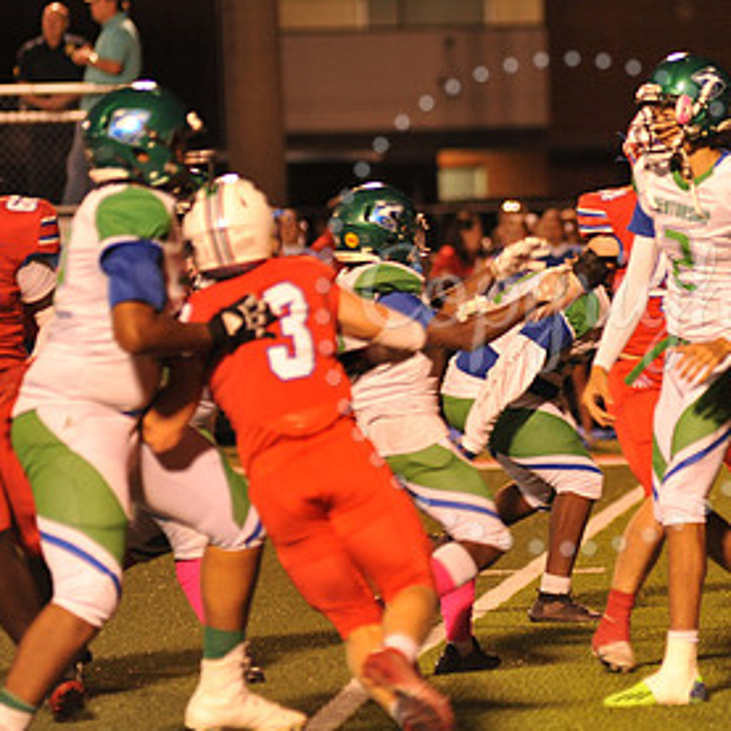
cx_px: 567
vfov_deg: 4.9
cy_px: 301
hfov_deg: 4.9
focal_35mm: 356
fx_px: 8505
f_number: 3.2
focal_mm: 200
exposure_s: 1/200
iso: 2000
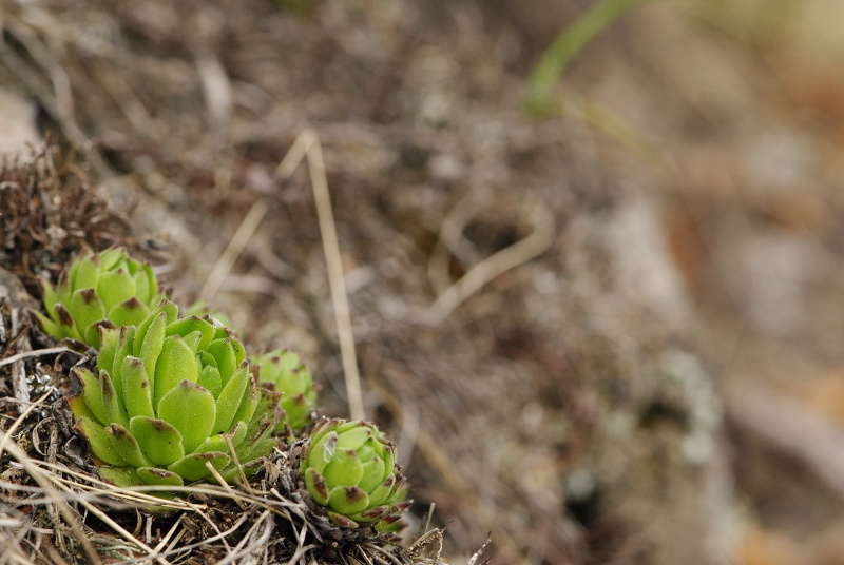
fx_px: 2994
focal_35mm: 128
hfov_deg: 16.0
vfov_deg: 10.8
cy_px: 282
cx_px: 422
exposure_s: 1/125
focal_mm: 85
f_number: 8
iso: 400
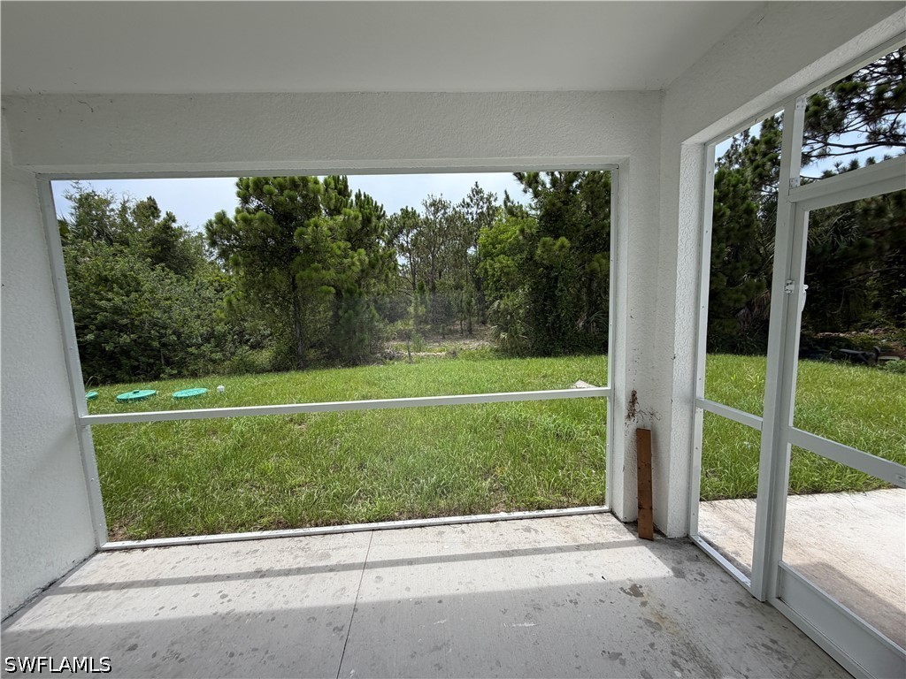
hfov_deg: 102.1
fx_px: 366
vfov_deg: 85.7
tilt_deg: -5.4
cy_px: 340
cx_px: 453
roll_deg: +2.7
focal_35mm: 14
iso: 40
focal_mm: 2.22
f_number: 2.2
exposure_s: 1/602
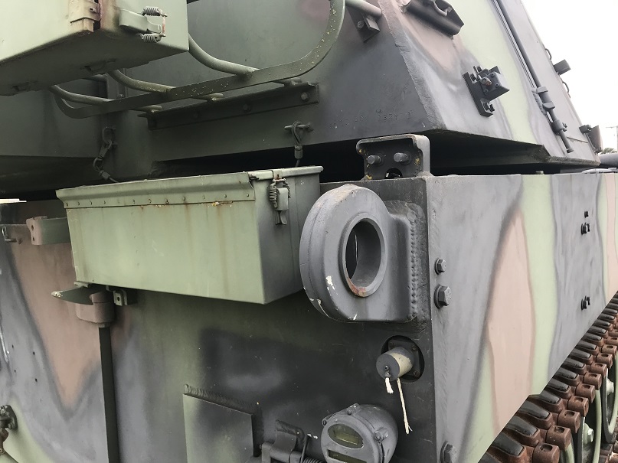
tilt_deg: -3.1
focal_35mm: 28
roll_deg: +2.4
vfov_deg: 49.7
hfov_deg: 63.5
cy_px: 232
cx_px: 309
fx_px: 500
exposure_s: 1/402
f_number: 1.8
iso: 20
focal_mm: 3.99
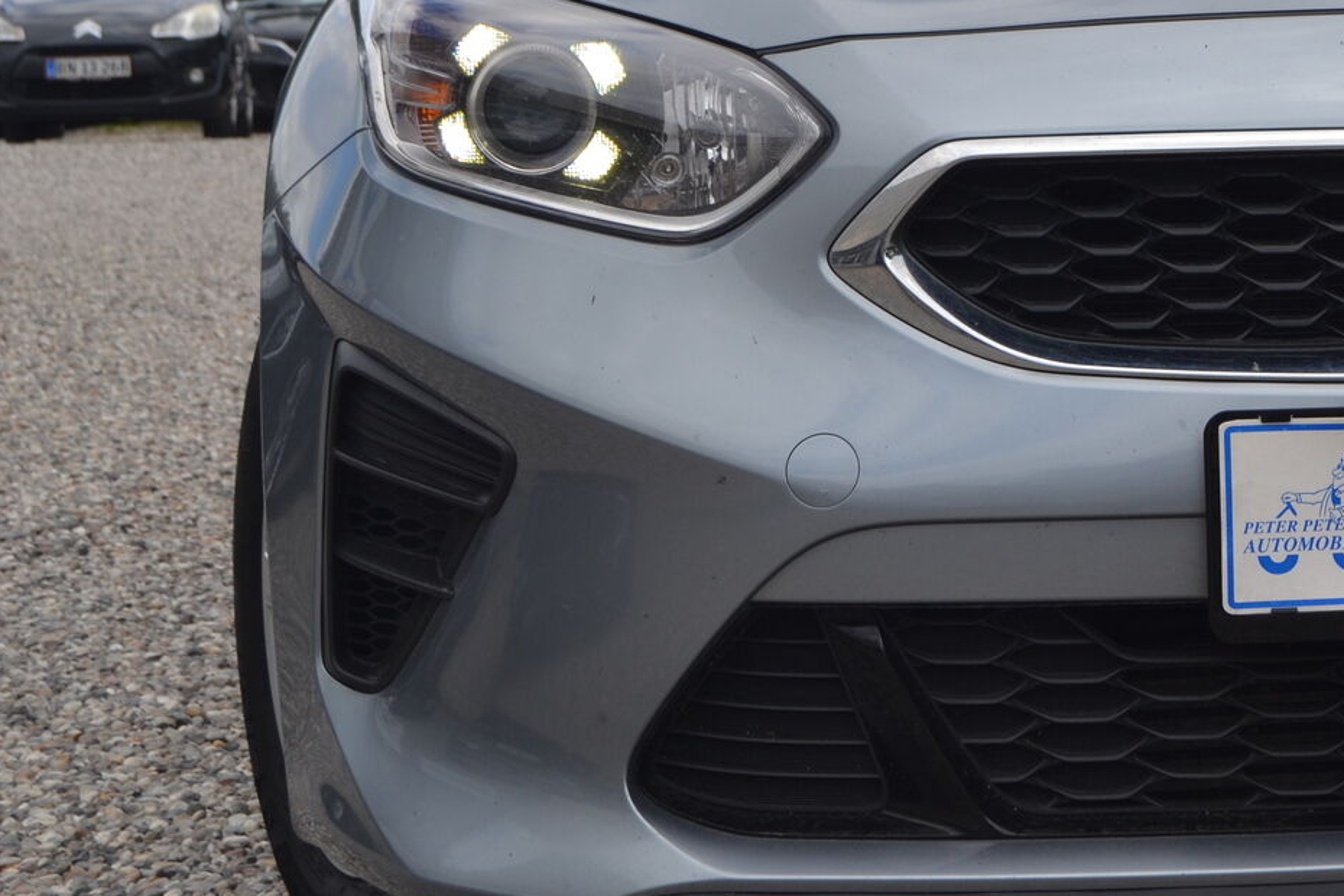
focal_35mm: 96
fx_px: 3585
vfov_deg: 14.2
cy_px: 159
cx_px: 1371
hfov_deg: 20.5
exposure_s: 1/250
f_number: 8
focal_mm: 31
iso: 100
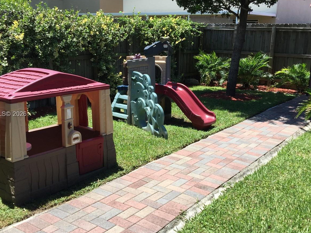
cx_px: 158
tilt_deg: -11.8
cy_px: 114
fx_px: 359
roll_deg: -2.1
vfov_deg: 36.0
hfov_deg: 46.8
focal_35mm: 40
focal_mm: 4.15
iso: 32
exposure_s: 1/1276
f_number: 2.2
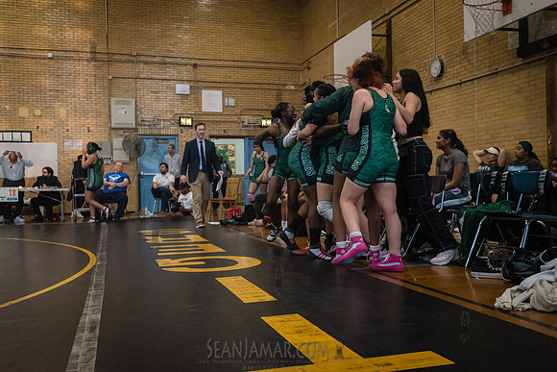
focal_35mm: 35
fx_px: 542
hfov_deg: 54.4
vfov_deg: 37.9
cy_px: 186
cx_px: 278
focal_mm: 35
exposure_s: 1/320
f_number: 4
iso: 5000
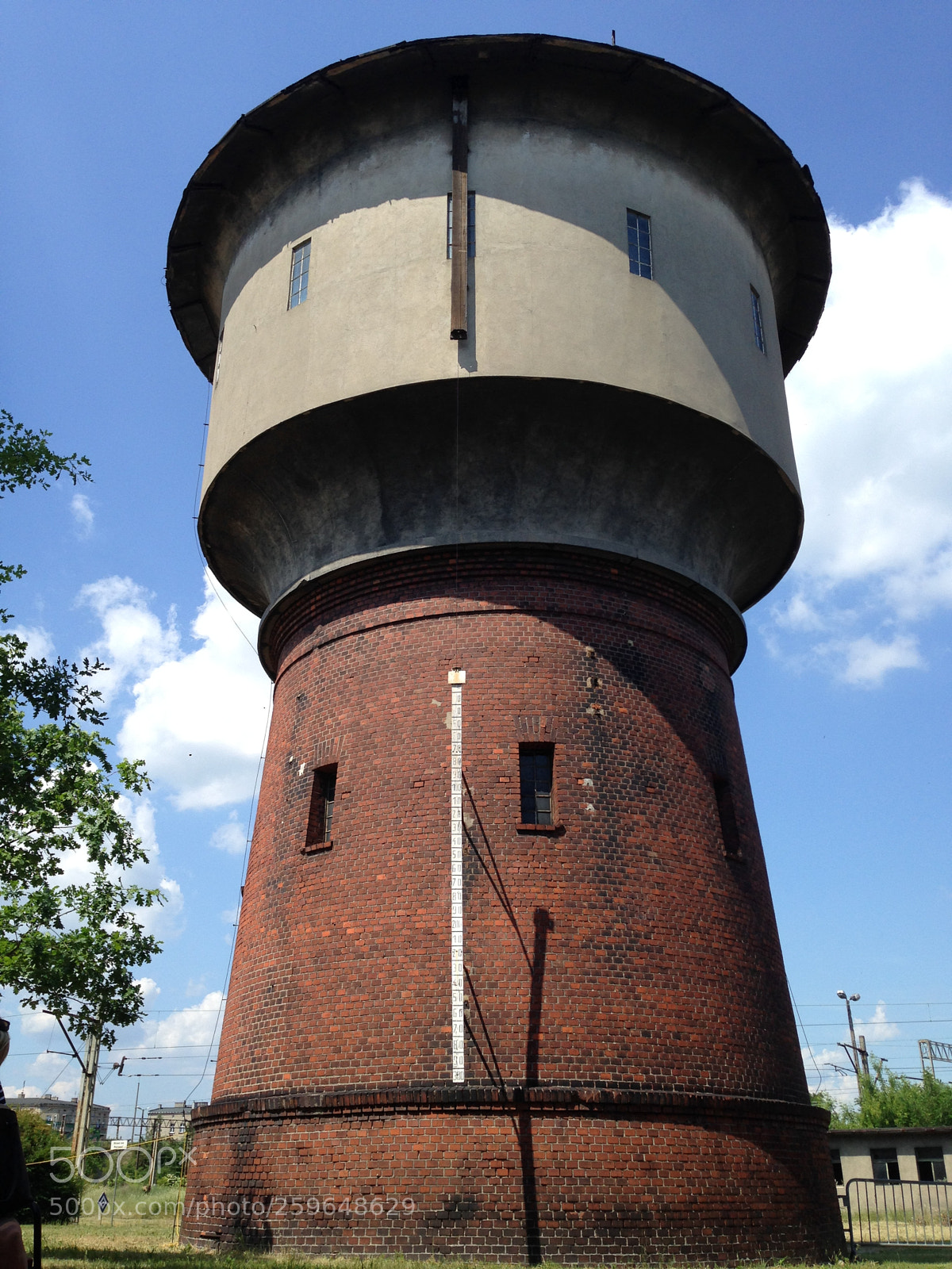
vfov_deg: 55.4
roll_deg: -1.4
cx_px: 476
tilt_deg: +27.3
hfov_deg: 42.9
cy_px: 634
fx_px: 1210
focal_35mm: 33
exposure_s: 1/1178
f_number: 2.4
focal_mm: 4.12
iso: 50
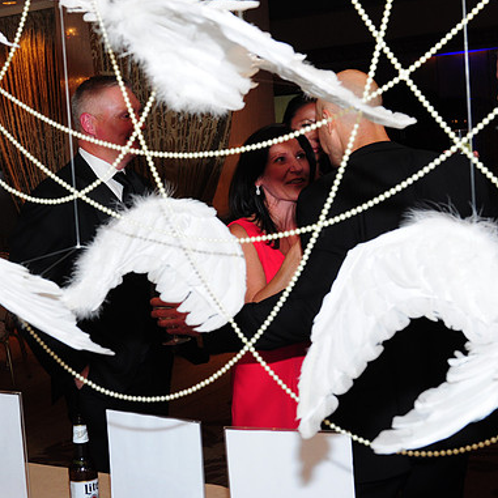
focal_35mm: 62
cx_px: 148
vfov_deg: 27.7
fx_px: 1009
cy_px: 249
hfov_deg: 27.5
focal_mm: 32
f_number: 5.6
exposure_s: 1/60
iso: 640
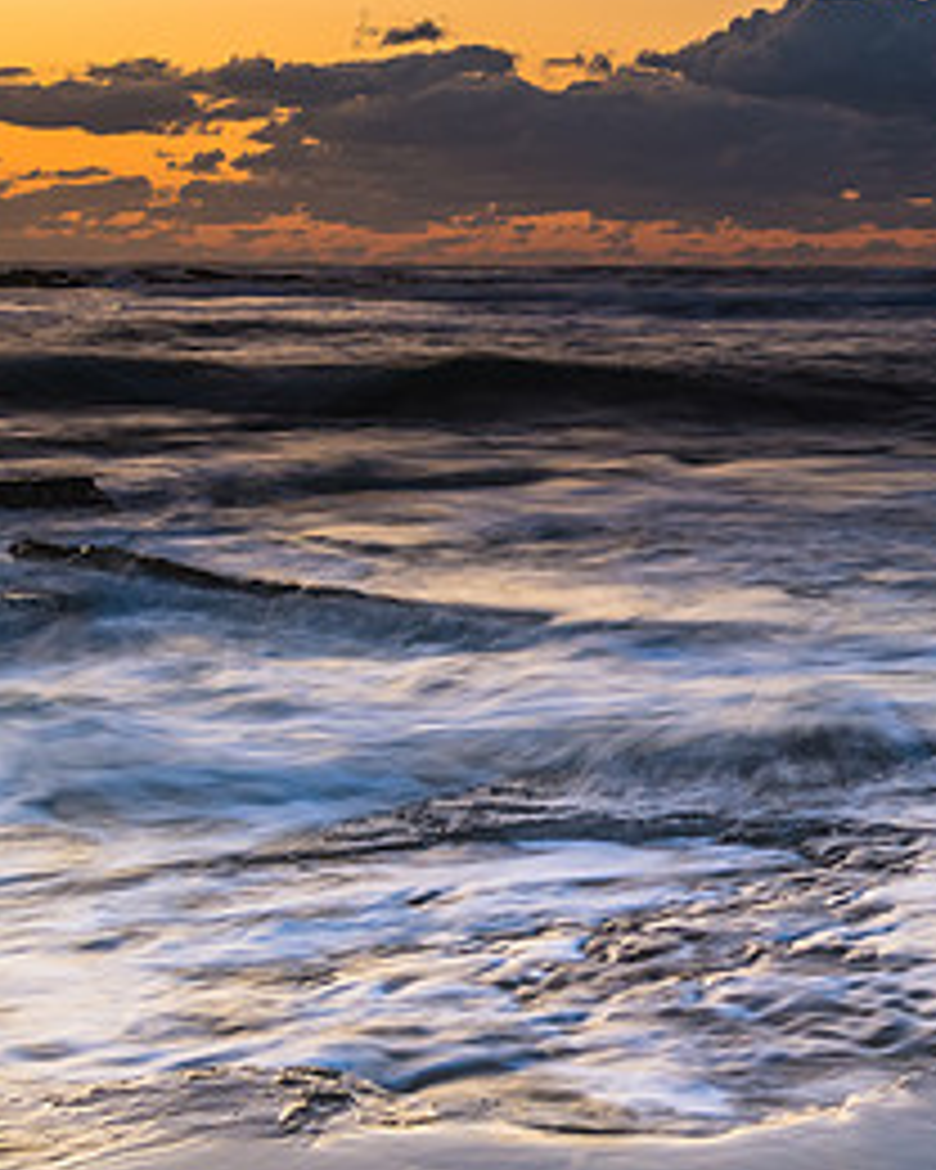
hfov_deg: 17.4
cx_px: 940
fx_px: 2978
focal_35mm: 86
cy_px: 461
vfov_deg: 22.2
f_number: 7.1
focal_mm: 40
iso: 320
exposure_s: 1/1.25
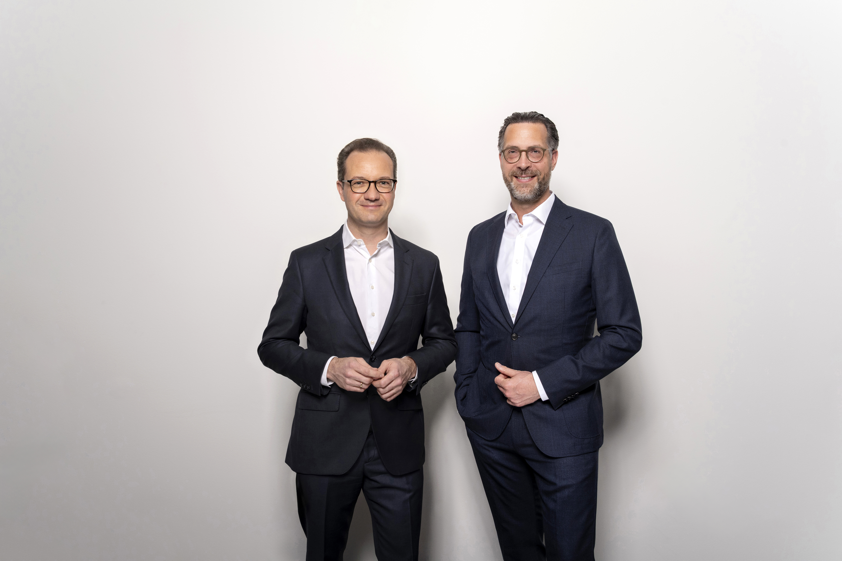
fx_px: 678
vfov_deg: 45.0
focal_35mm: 29
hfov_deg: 63.7
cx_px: 421
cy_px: 280
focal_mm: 29
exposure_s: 1/160
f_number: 8
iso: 400
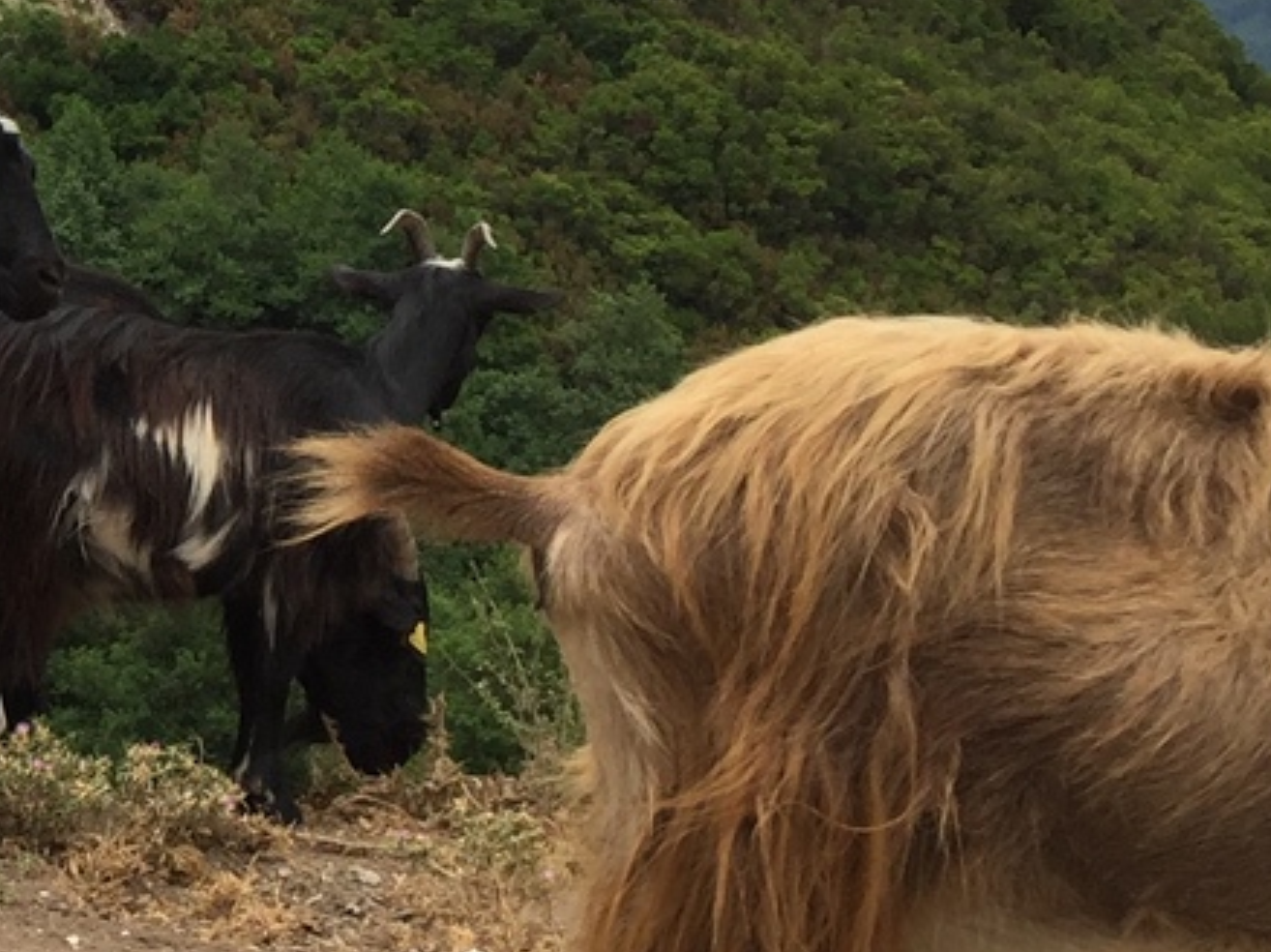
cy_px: 467
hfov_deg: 17.0
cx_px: -548
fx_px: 3890
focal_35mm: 106
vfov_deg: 14.0
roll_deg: +0.8
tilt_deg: -8.7
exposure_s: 1/608
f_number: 2.2
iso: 32
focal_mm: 4.15
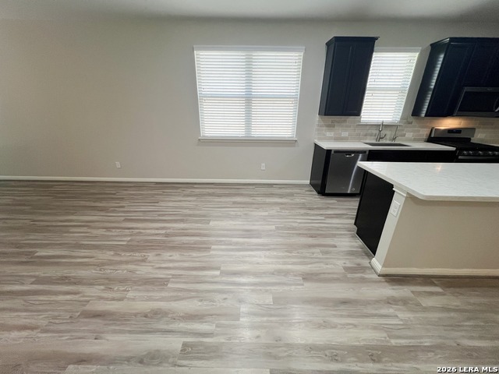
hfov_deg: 106.2
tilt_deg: -22.4
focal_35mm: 13
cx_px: 250
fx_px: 187
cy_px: 187
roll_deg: -1.4
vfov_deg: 89.9
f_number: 1.8
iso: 200
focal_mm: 1.57
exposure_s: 1/120
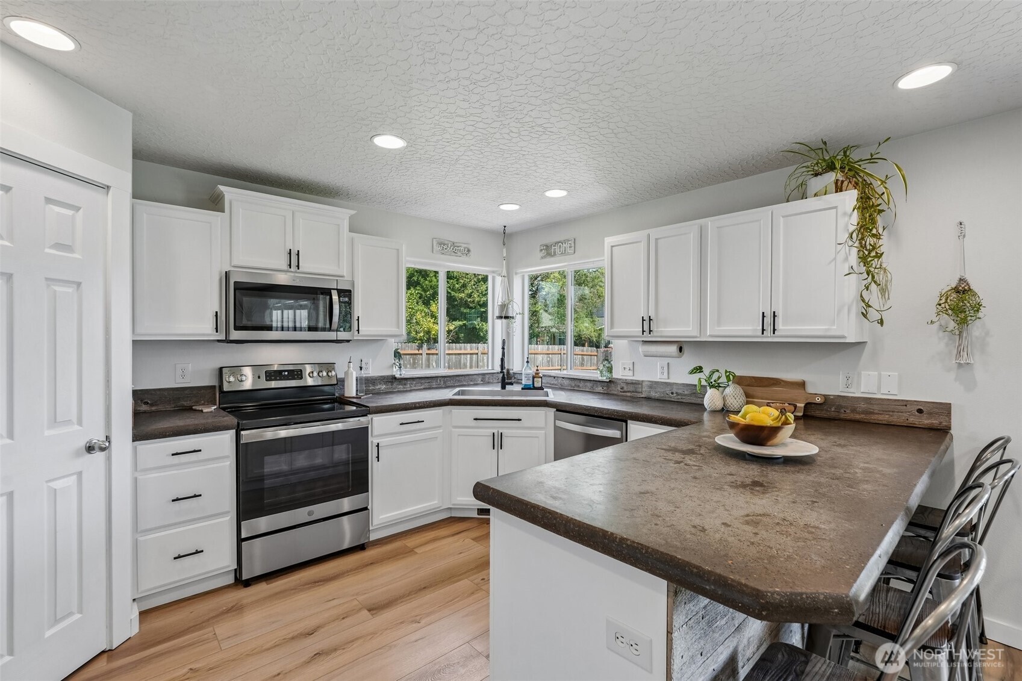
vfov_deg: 73.7
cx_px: 511
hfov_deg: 96.7
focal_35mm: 16
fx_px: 454
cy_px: 340
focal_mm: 16
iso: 400
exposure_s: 1/50
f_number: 8
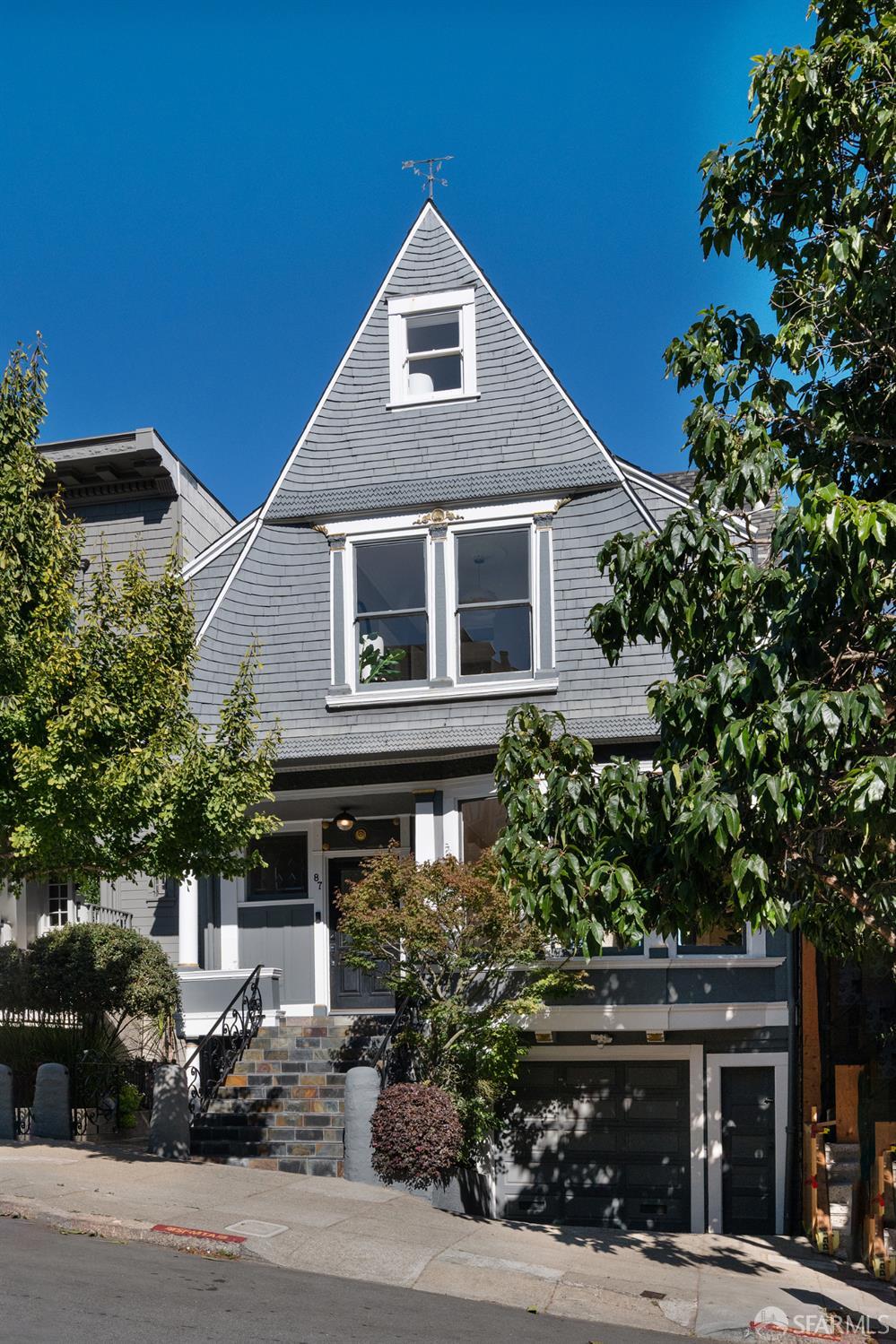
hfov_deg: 37.8
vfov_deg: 54.4
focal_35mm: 35
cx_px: 448
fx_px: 1307
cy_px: 672
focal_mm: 23.5
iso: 400
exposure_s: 1/1000
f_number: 9
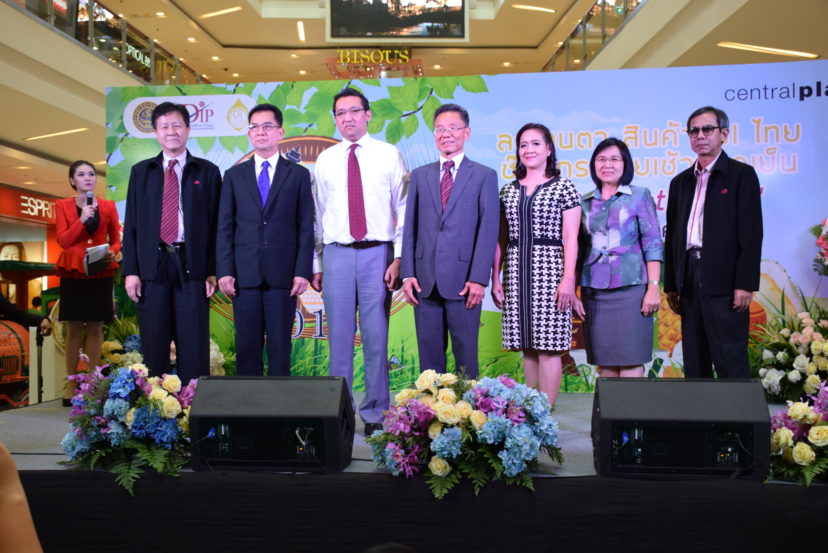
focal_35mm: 39
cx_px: 414
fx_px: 897
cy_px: 276
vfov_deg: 34.2
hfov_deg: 49.5
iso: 800
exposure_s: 1/100
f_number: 5.6
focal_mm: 26
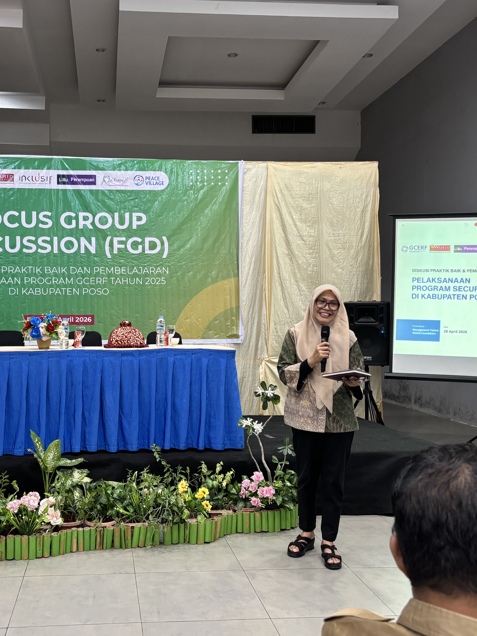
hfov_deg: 39.1
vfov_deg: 51.3
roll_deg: -0.3
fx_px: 661
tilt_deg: +0.2
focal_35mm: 36
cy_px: 311
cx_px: 153
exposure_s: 1/50
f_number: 1.6
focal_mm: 5.96
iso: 125
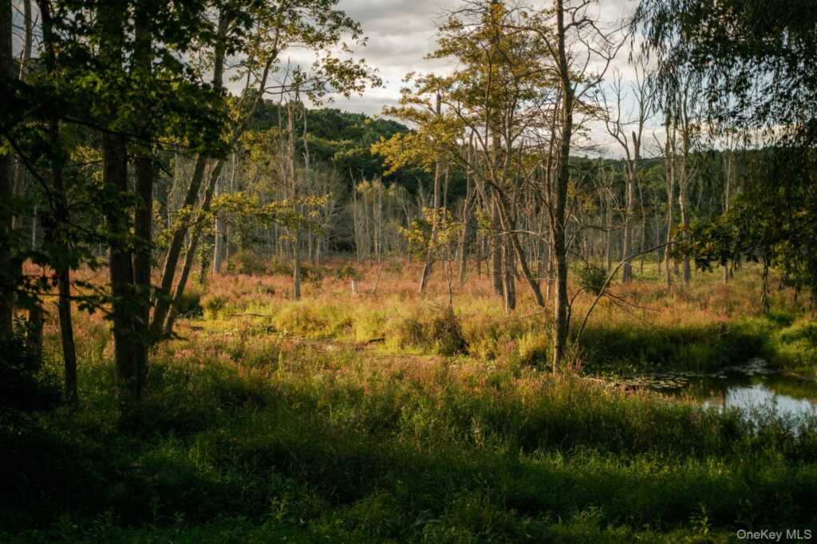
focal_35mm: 53
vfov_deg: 25.5
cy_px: 272
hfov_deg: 37.5
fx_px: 1202
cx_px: 408
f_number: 1.8
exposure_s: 1/3500
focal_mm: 35
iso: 640
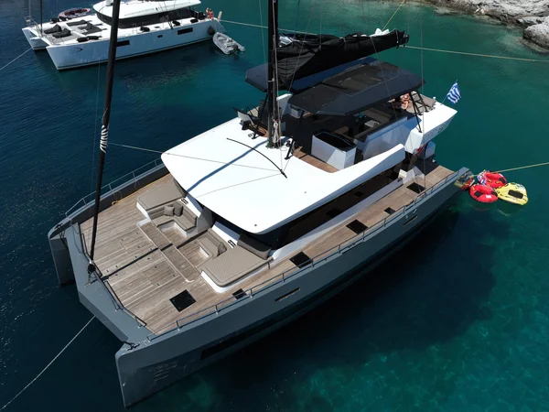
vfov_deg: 56.8
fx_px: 381
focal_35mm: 24
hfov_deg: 71.6
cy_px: 206
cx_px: 274
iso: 100
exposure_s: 1/240
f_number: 4.5
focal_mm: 12.29
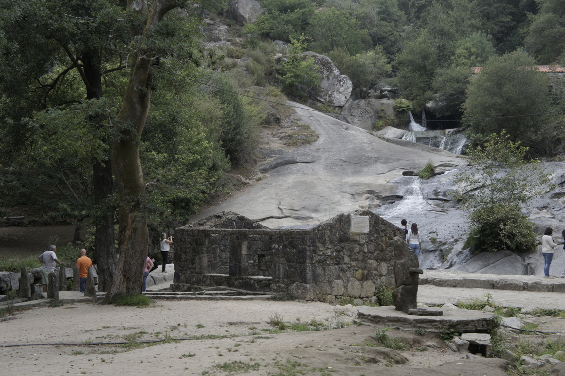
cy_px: 188
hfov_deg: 35.1
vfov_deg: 23.7
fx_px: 894
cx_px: 282
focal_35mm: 57
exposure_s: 1/125
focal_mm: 38
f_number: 8
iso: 200
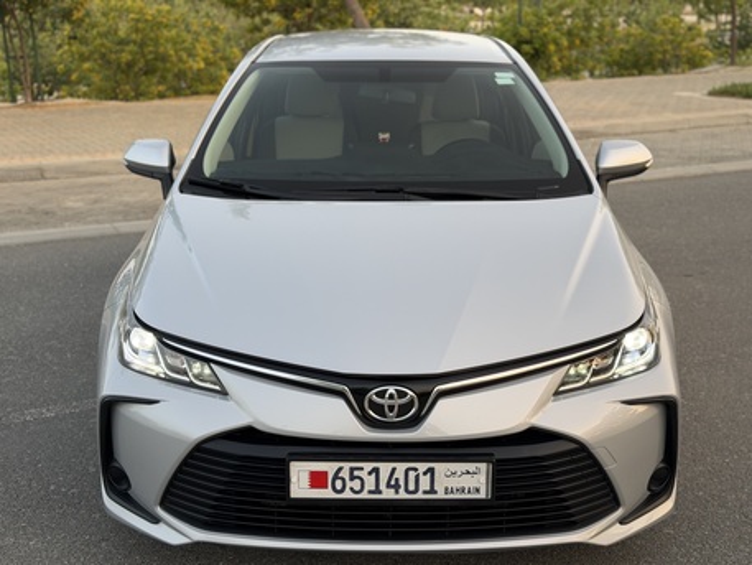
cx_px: 376
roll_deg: +0.8
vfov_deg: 30.3
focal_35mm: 48
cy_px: 282
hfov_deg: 39.6
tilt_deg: -14.1
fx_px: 1043
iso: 80
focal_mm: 6.76
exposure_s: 1/384
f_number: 1.78
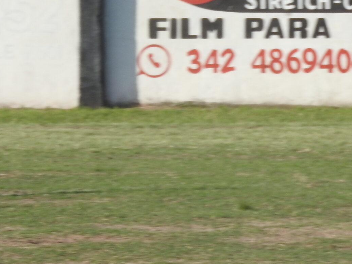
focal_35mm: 544
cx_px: 432
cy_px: 299
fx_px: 5531
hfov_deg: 3.6
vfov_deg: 2.7
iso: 100
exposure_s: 1/500
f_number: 5.3
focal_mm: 39.4
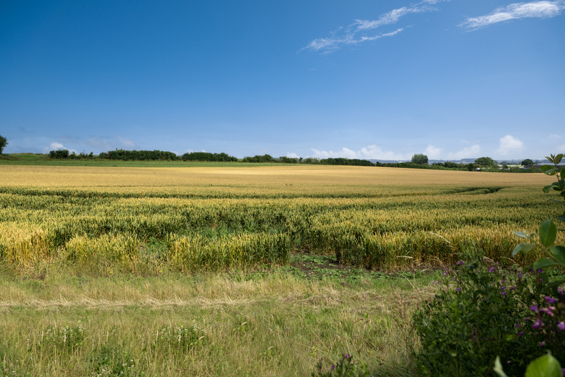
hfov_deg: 54.4
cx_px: 282
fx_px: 549
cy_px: 188
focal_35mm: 35
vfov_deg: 37.9
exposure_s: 1/640
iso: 400
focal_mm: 35
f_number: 9
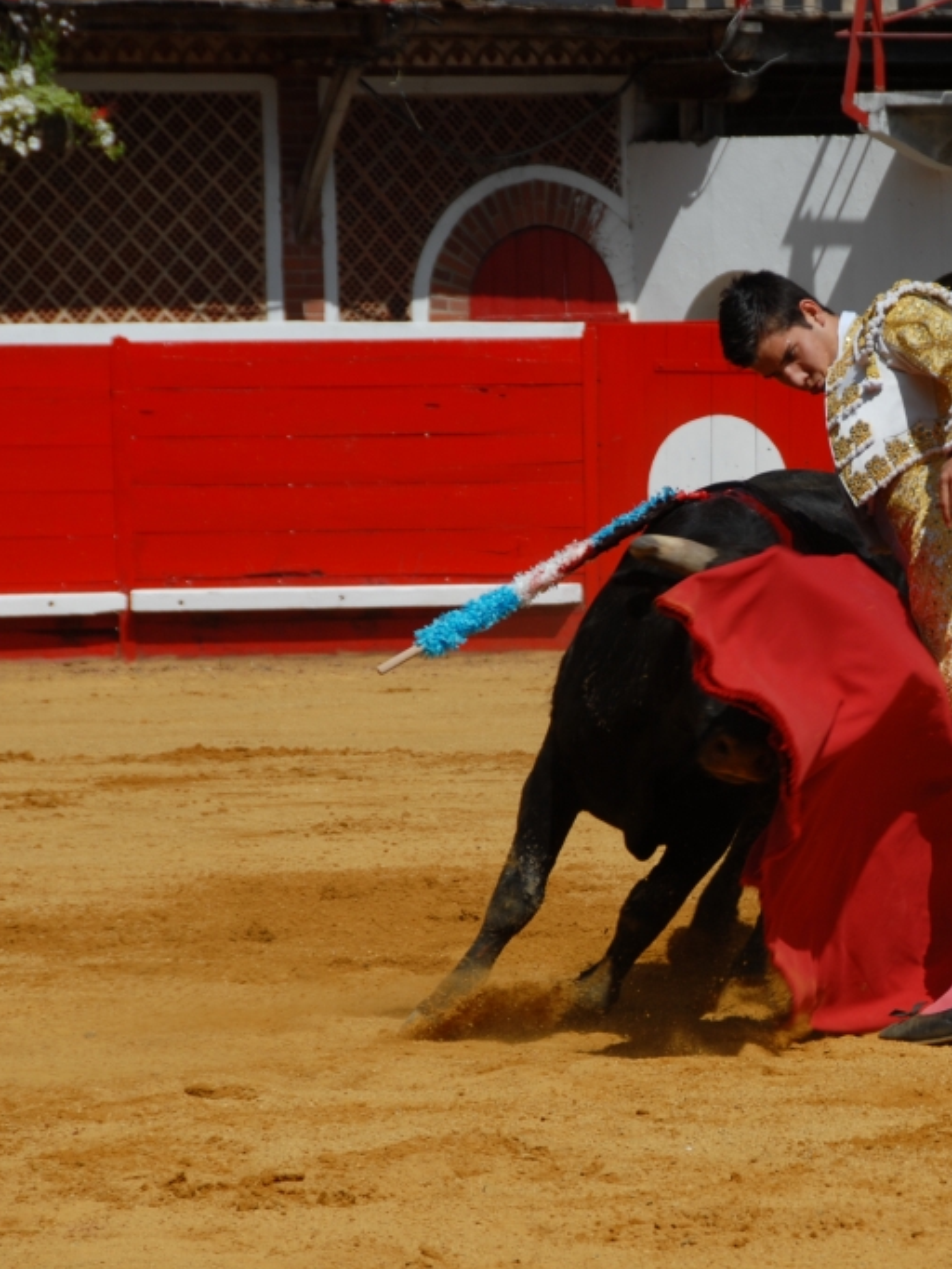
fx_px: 9528
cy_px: 634
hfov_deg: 5.7
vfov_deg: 7.6
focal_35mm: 260
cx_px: 924
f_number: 8
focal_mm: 120
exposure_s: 1/350
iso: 100
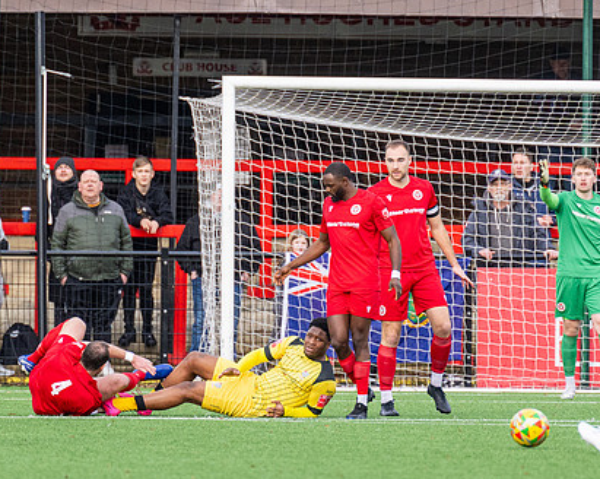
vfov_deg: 2.1
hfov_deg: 2.6
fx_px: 12986
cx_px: 337
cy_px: 219
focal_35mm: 732
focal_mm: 280
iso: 800
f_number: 4
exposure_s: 1/1600
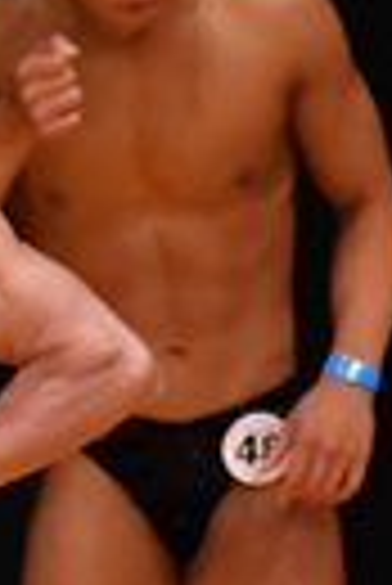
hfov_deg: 0.9
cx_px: -1268
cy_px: 760
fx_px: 24726
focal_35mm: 1518
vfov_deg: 1.4
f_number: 5.6
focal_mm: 170
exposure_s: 1/400
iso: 4000
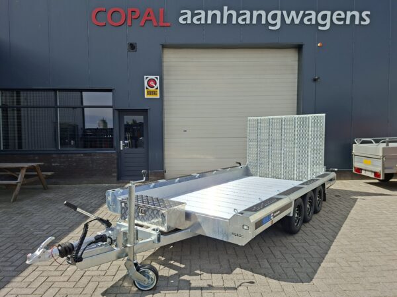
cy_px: 148
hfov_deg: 73.9
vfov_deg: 58.9
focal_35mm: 23
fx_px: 264
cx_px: 198
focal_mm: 5.54
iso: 50
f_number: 1.8
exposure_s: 1/3165
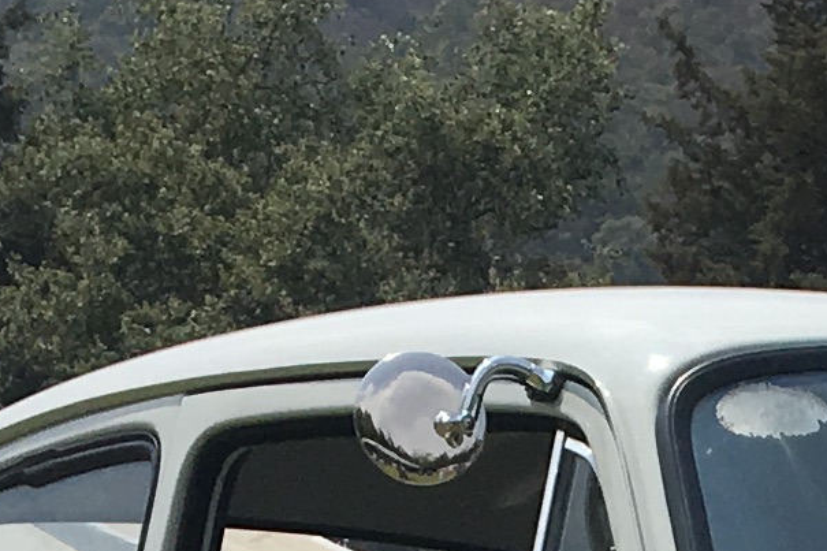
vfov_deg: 6.2
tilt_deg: -8.5
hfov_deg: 10.0
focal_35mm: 201
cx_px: 1084
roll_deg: -1.4
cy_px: 1698
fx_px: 4616
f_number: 2.2
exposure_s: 1/3077
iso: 25
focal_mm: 4.15
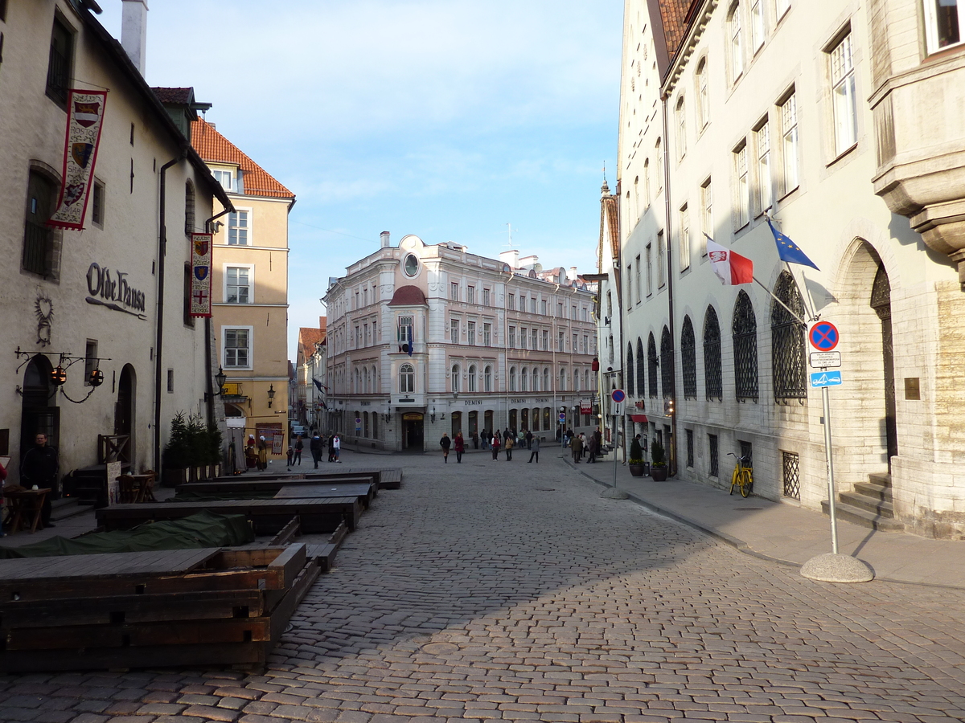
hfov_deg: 69.4
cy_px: 362
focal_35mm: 25
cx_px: 482
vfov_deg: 54.9
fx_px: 697
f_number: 4
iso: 80
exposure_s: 1/250
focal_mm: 4.1
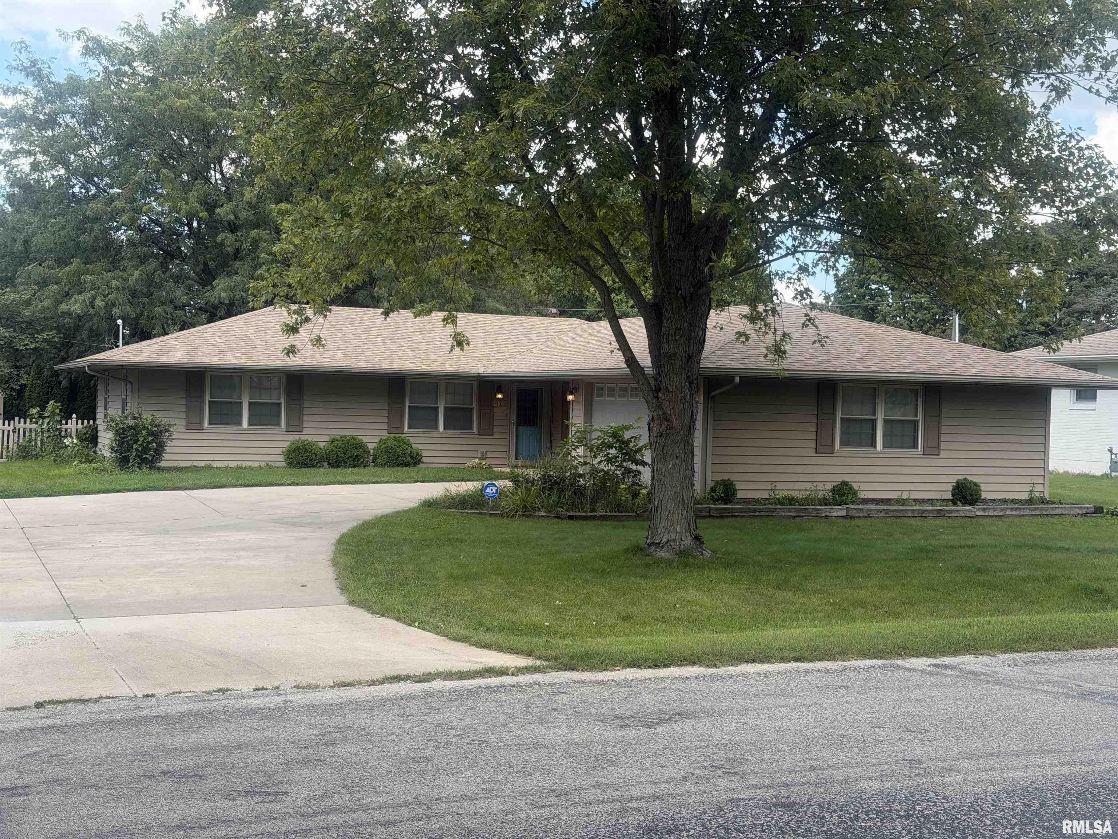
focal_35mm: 48
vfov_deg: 30.3
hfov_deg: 39.7
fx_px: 1550
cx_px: 559
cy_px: 420
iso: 80
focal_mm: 6.76
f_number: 1.78
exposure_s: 1/1377
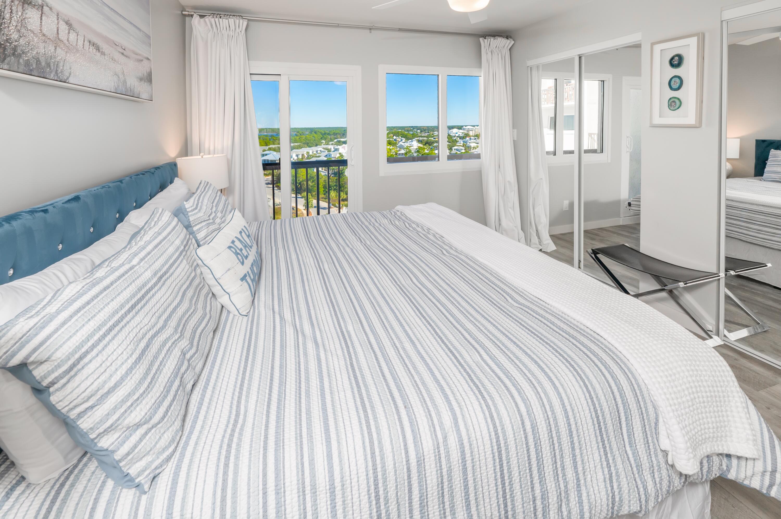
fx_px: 304
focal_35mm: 14
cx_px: 390
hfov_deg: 104.3
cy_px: 260
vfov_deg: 81.1
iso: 400
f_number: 9
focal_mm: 14
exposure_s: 1/200
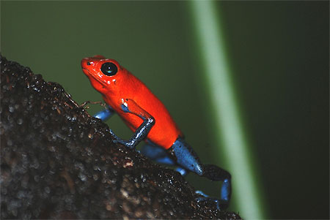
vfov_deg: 3.1
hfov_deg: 4.6
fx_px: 4129
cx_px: 165
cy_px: 110
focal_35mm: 450
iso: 200
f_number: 5.6
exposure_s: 1/60
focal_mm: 300
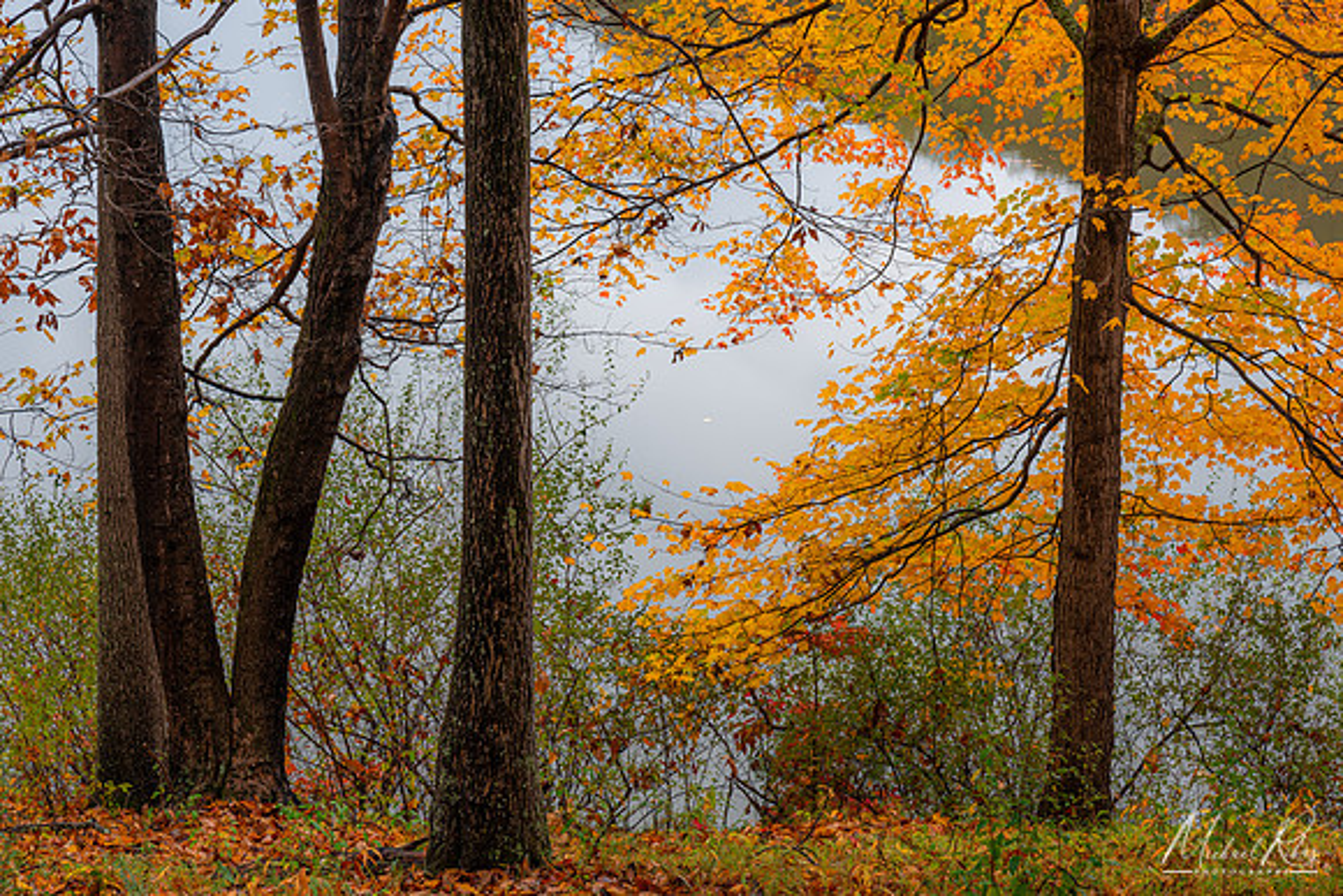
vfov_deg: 14.4
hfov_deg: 21.5
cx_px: 672
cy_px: 448
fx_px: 3545
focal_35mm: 95
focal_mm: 95
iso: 100
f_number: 13
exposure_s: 1
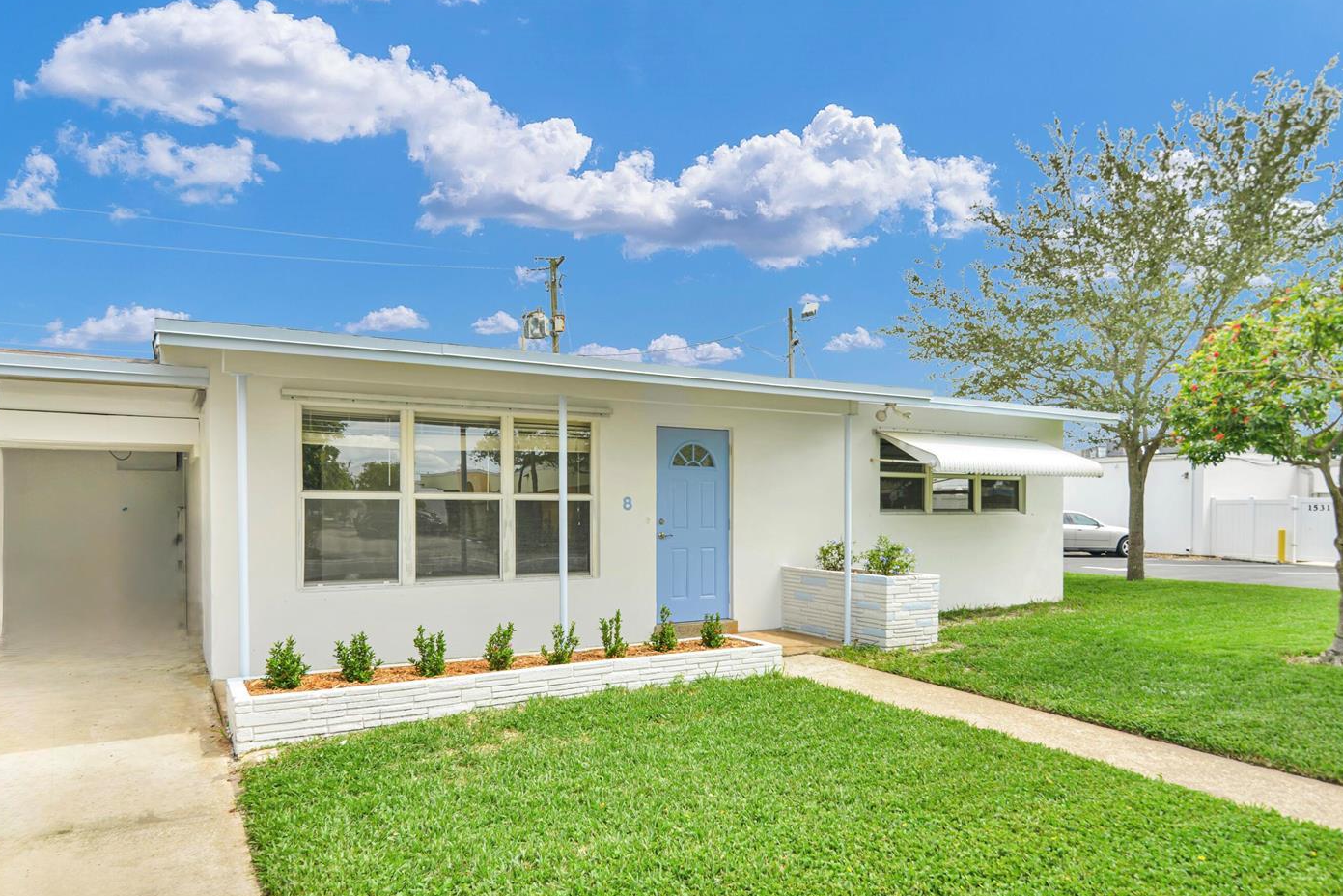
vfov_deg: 55.0
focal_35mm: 23
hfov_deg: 76.1
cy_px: 506
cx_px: 668
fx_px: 858
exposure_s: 1/500
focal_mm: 20
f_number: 8
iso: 200
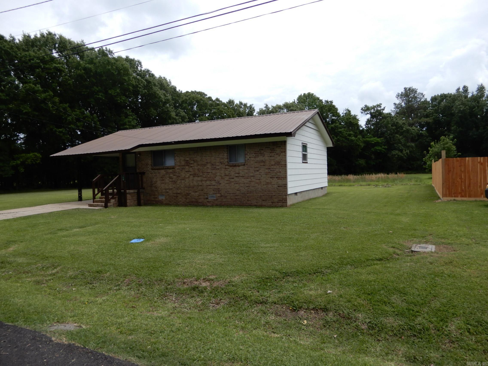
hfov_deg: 71.6
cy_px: 183
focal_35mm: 24
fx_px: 338
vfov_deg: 56.8
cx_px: 244
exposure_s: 1/800
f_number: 3.4
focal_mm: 4.3
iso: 80
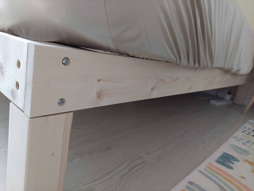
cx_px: 127
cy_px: 96
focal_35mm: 25
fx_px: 183
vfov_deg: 54.9
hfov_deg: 69.4
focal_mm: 5.23
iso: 400
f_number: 1.8
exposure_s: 1/25
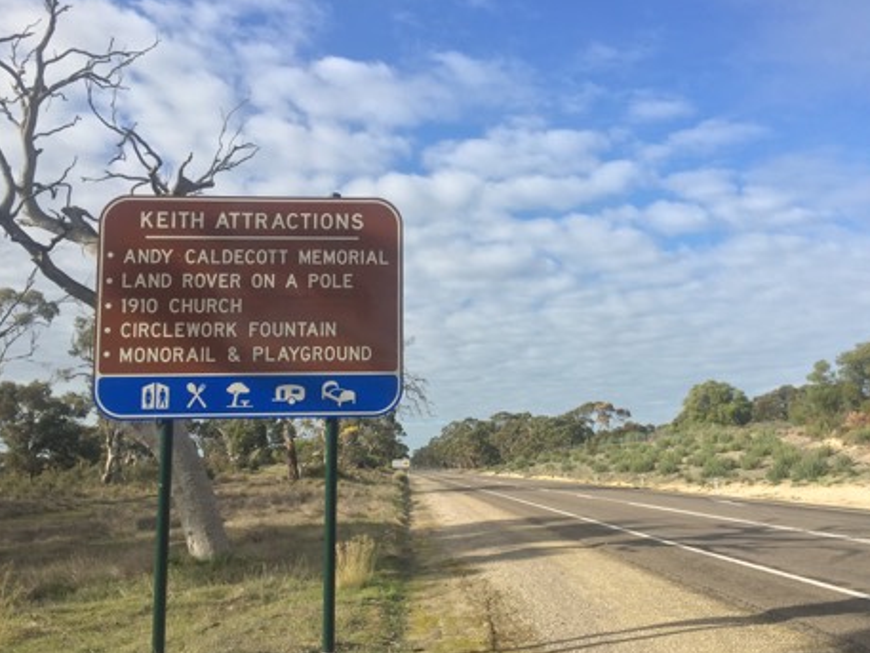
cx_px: 478
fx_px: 830
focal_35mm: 33
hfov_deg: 55.2
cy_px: 364
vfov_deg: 42.9
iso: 32
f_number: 2.2
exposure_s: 1/1412
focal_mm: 4.15
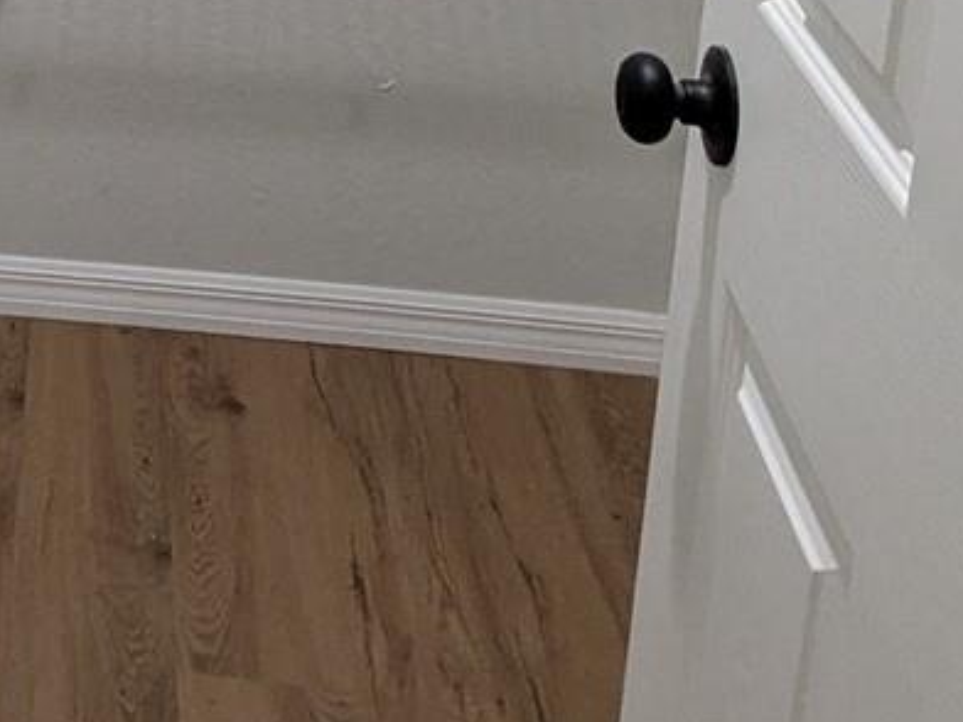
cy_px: -408
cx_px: -84
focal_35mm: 53
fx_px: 1474
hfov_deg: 32.1
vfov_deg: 22.0
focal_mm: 1.95
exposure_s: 1/58.7
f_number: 2.2
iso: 268
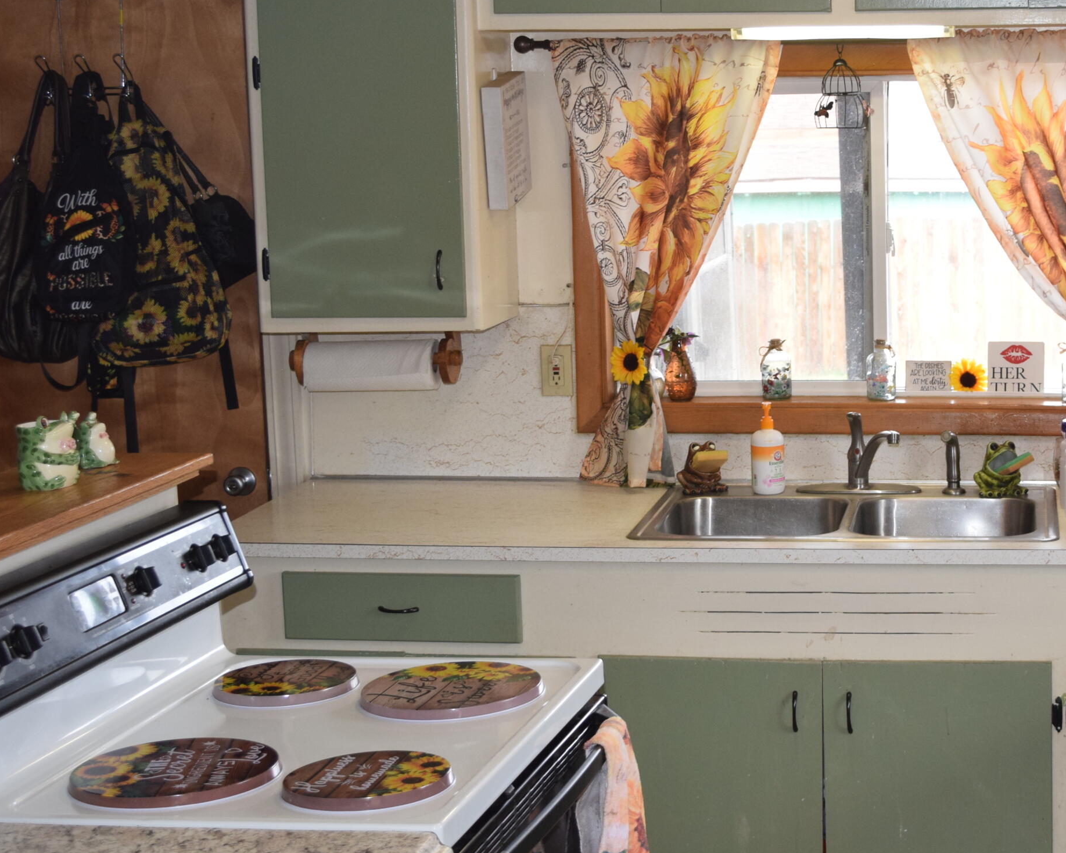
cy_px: 406
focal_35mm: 67
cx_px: 822
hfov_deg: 27.9
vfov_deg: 22.9
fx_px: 2106
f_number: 5.6
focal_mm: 29
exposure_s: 1/125
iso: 720
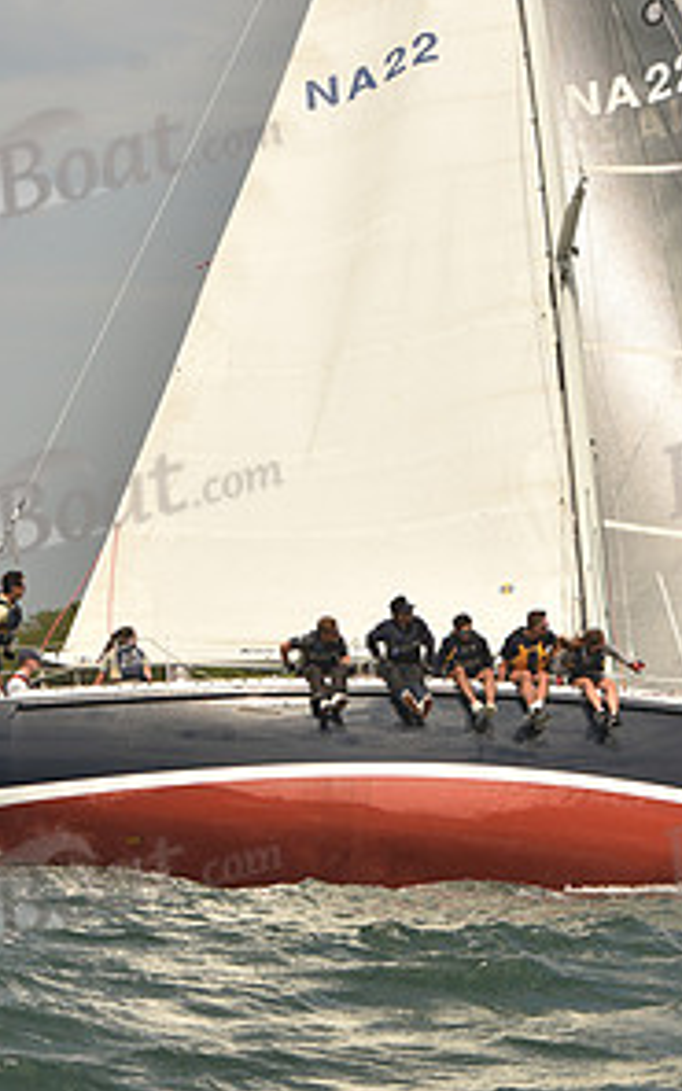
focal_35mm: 140
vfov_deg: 14.9
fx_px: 4163
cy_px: 665
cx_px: 476
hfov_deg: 9.4
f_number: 7.1
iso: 250
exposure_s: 1/640
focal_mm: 70
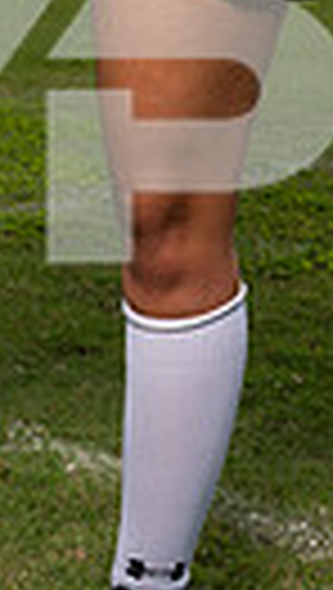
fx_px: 2144
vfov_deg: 14.9
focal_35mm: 137
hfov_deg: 8.8
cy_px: -189
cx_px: 4
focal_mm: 38
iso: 250
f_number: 8
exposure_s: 1/640
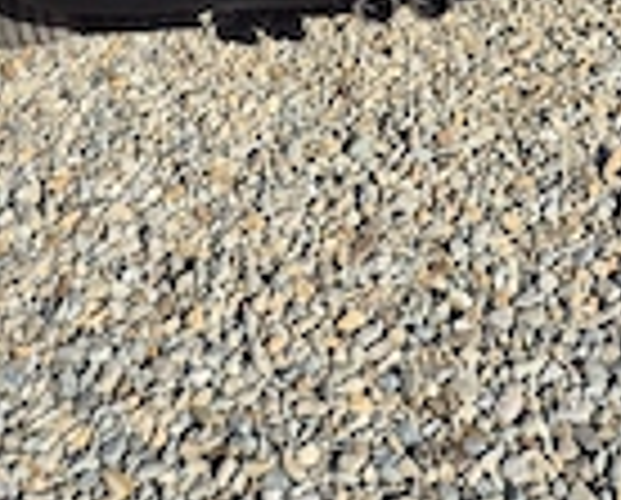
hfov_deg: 29.1
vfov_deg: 19.4
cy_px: -320
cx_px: 346
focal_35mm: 65
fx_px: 1197
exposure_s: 1/2500
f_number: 1.8
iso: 25
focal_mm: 5.4
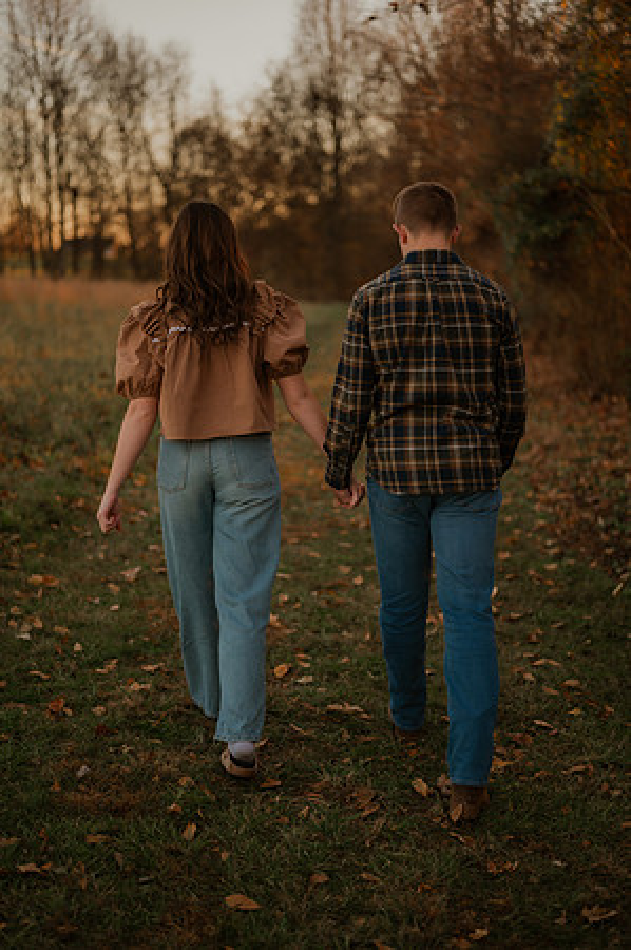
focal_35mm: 50
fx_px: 1318
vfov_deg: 39.6
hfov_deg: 26.9
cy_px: 475
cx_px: 316
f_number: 1.8
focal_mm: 50
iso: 100
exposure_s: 1/125
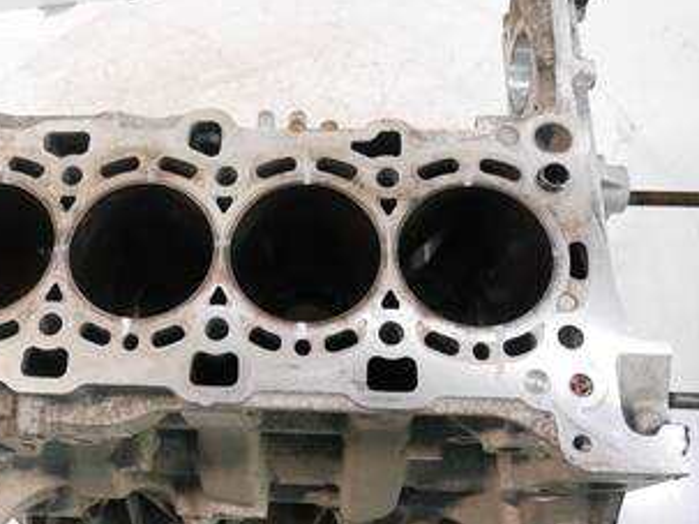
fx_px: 767
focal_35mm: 38
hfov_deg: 48.0
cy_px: 256
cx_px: 221
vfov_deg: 37.7
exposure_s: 1/60
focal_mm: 12
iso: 800
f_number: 3.5
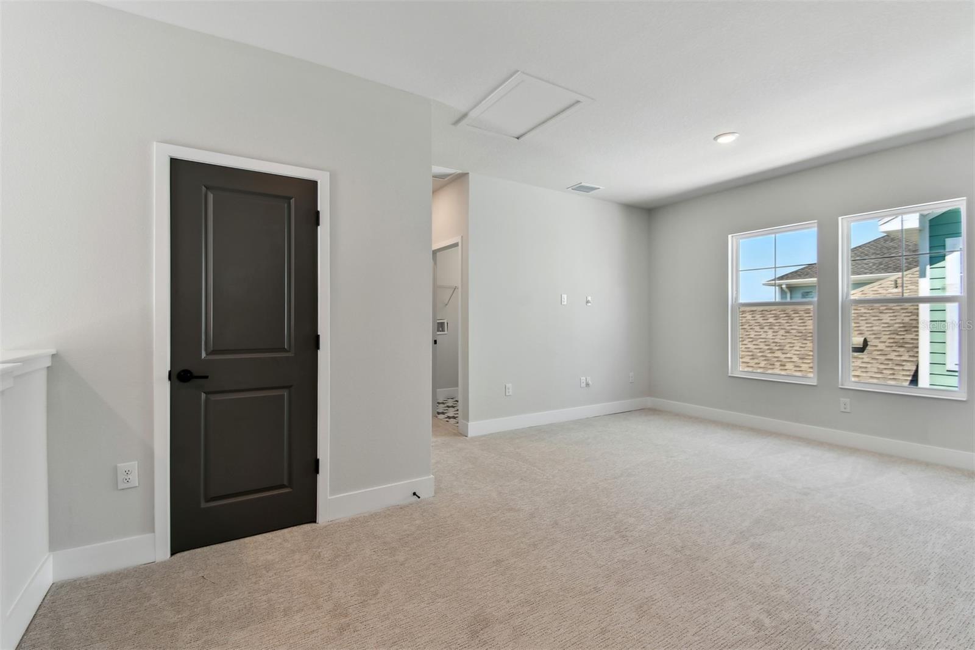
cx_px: 488
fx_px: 406
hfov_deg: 100.4
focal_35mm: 15
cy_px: 325
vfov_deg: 77.3
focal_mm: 10
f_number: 7.1
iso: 100
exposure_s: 1/30
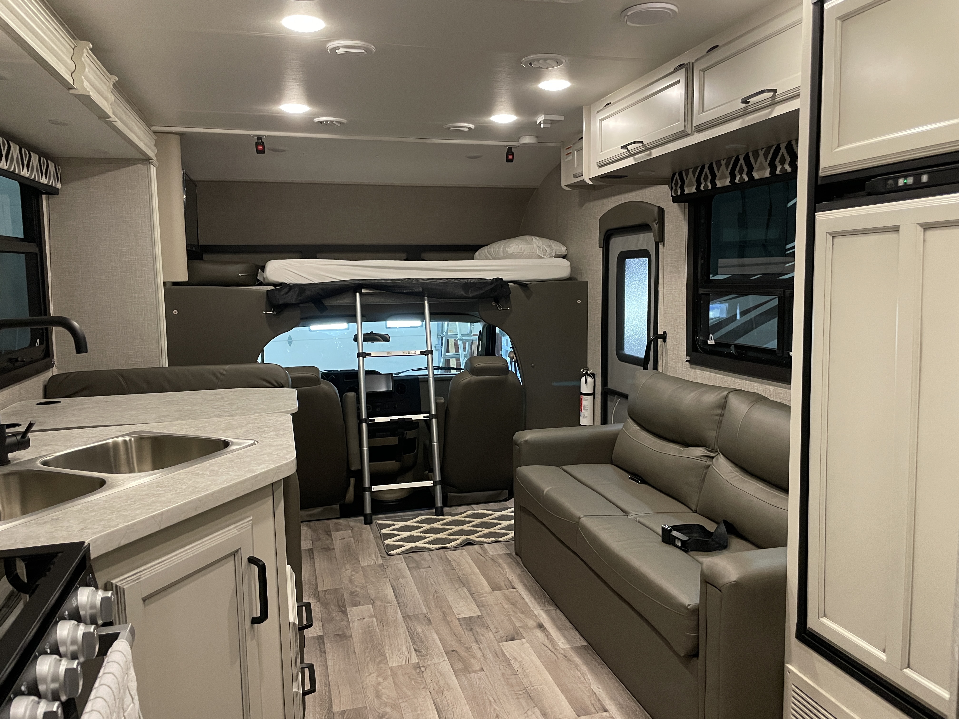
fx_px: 720
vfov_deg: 53.1
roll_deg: +0.1
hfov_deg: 67.3
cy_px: 360
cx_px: 480
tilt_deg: -5.8
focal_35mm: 26
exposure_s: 1/60
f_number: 1.6
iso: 500
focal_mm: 4.2
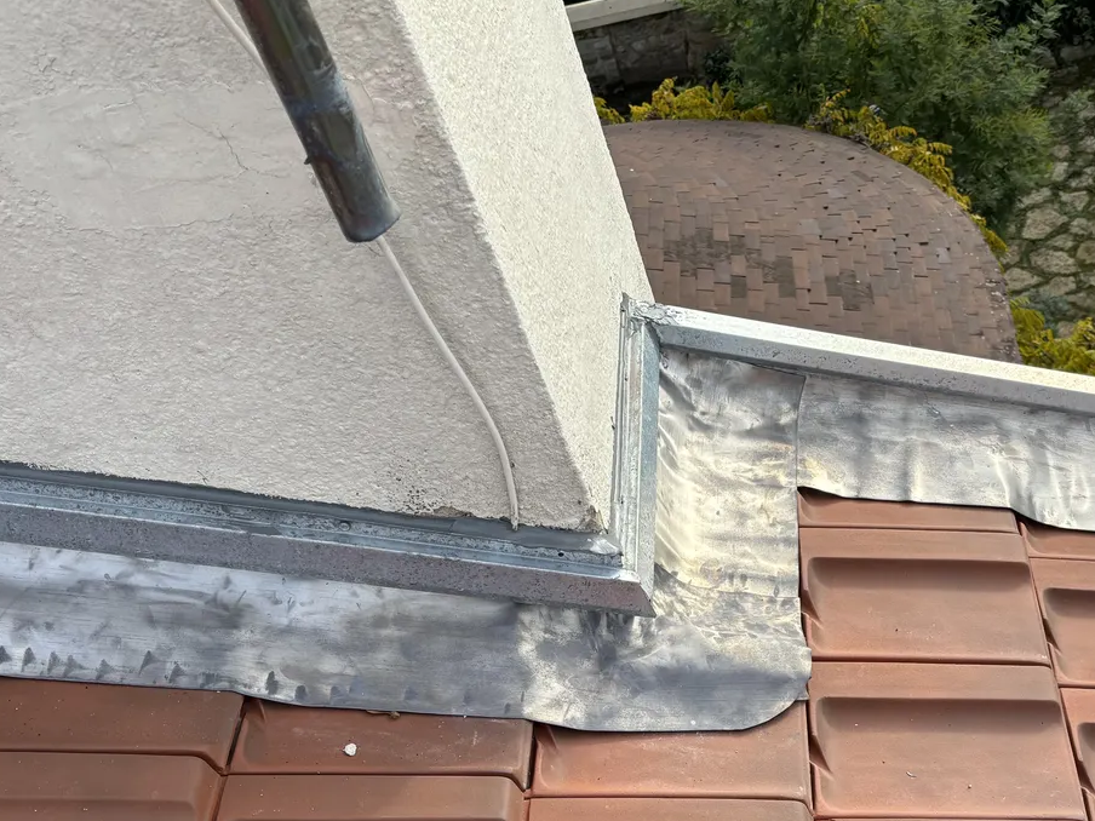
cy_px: 581
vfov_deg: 31.1
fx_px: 1455
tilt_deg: -44.9
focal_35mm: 46
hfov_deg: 40.9
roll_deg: +18.8
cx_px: 686
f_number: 1.6
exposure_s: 1/1233
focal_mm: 5.96
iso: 50
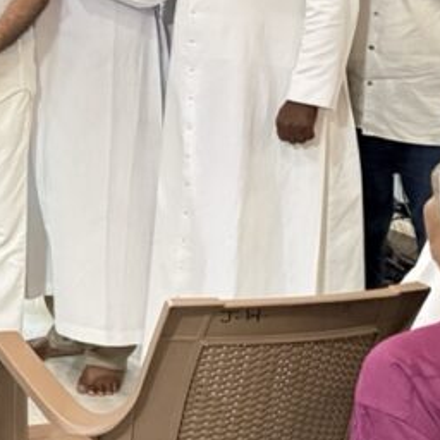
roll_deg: +0.1
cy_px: -43
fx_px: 1222
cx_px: -285
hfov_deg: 17.5
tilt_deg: -3.5
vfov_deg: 19.5
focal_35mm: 85
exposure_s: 1/52
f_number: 1.78
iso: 800
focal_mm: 6.76
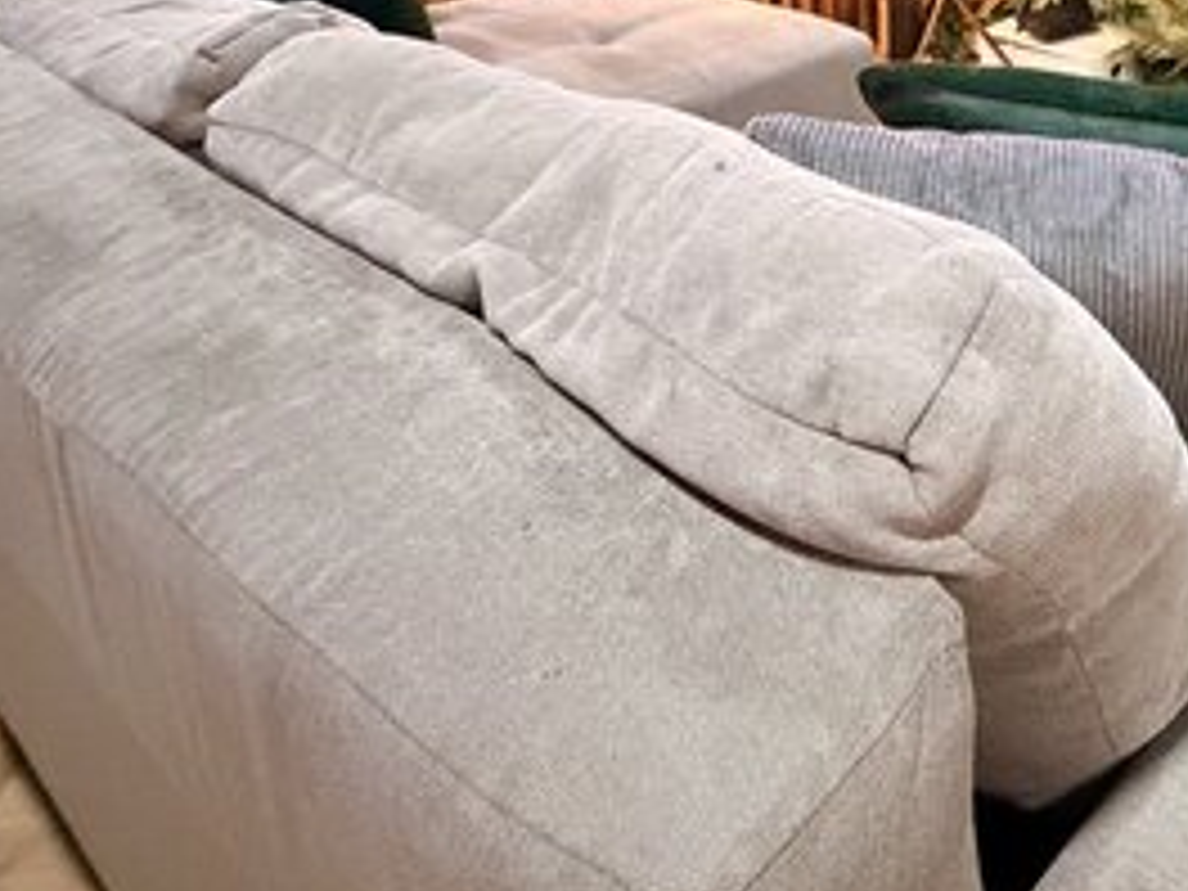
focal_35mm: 34
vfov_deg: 36.8
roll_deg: -1.5
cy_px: -32
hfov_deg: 47.6
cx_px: 1102
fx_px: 1167
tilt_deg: -15.8
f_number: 2.2
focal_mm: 2.22
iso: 1000
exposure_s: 1/50
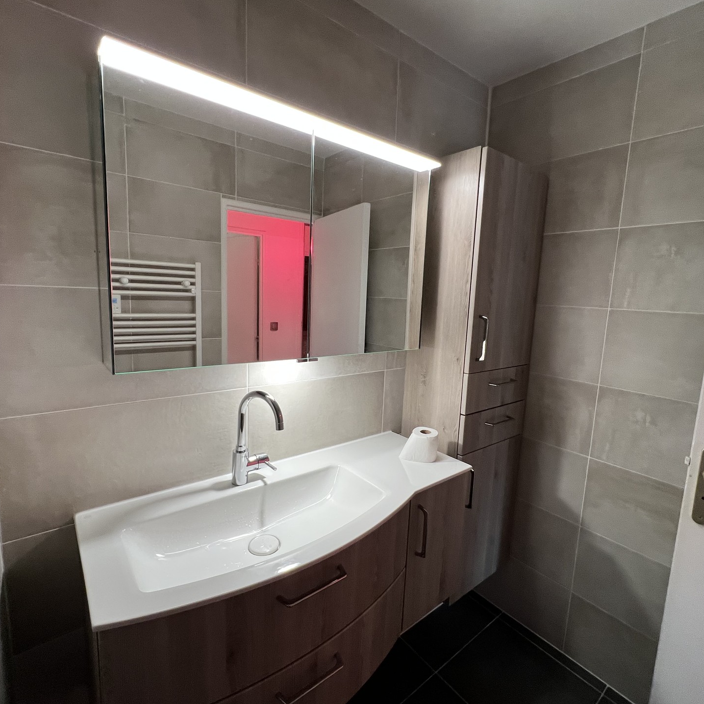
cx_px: 361
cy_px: 349
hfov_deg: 87.4
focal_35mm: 16
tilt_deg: -7.5
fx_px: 368
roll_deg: -2.4
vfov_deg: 87.4
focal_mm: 1.57
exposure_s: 1/100
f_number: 1.8
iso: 160
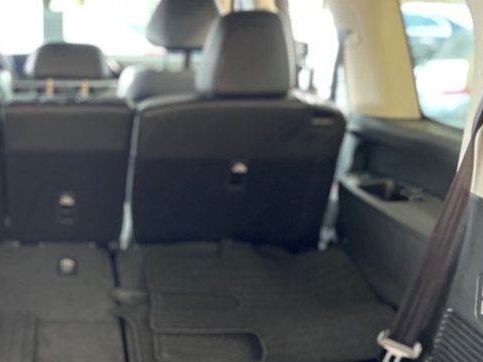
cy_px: 240
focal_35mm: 55
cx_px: 35
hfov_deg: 32.9
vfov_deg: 26.4
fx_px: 767
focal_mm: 4.2
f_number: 1.6
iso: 400
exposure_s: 1/40
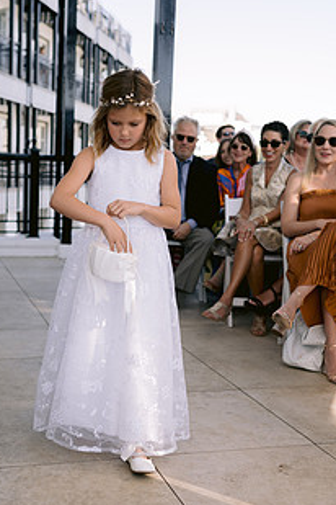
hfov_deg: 26.4
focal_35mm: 51
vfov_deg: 38.9
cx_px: 116
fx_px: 714
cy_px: 268
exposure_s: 1/800
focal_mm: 35
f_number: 2.8
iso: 200
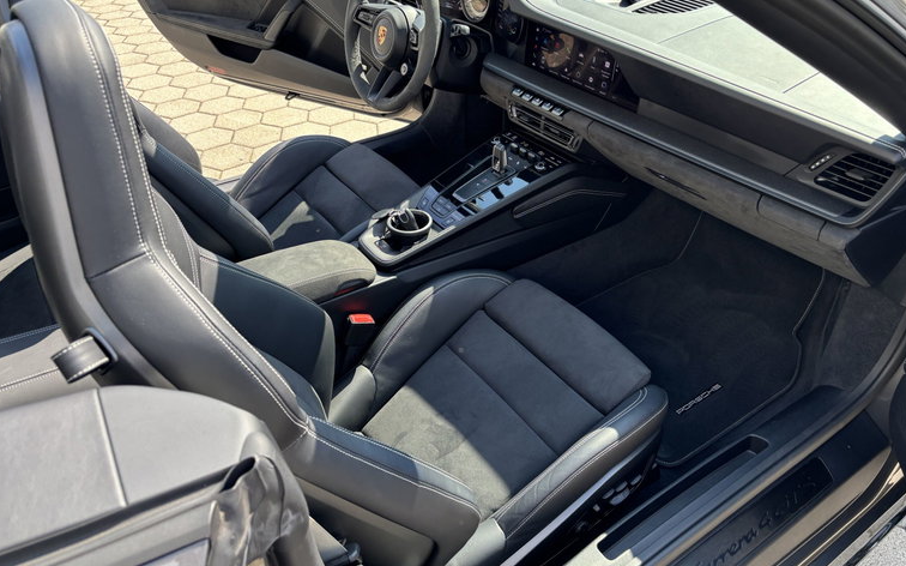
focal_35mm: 28
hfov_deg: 66.5
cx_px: 449
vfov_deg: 44.4
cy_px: 240
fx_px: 691
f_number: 1.6
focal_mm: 5.96
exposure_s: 1/384
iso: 50
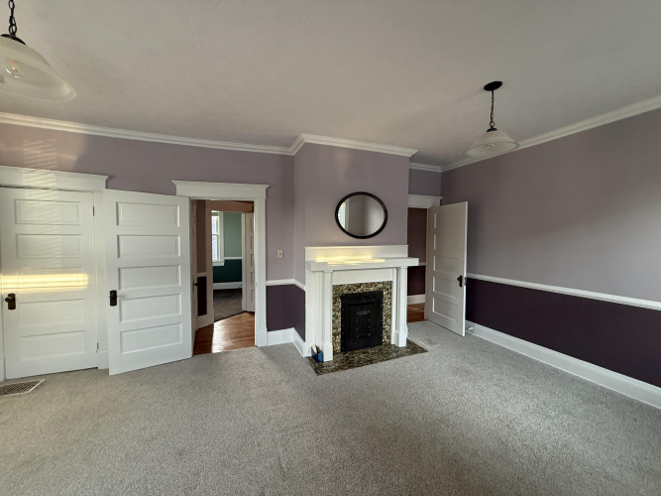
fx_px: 267
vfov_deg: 85.7
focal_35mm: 14
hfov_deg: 102.1
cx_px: 330
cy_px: 248
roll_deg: +0.4
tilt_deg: -2.1
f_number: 2.2
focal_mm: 2.22
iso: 250
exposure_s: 1/99
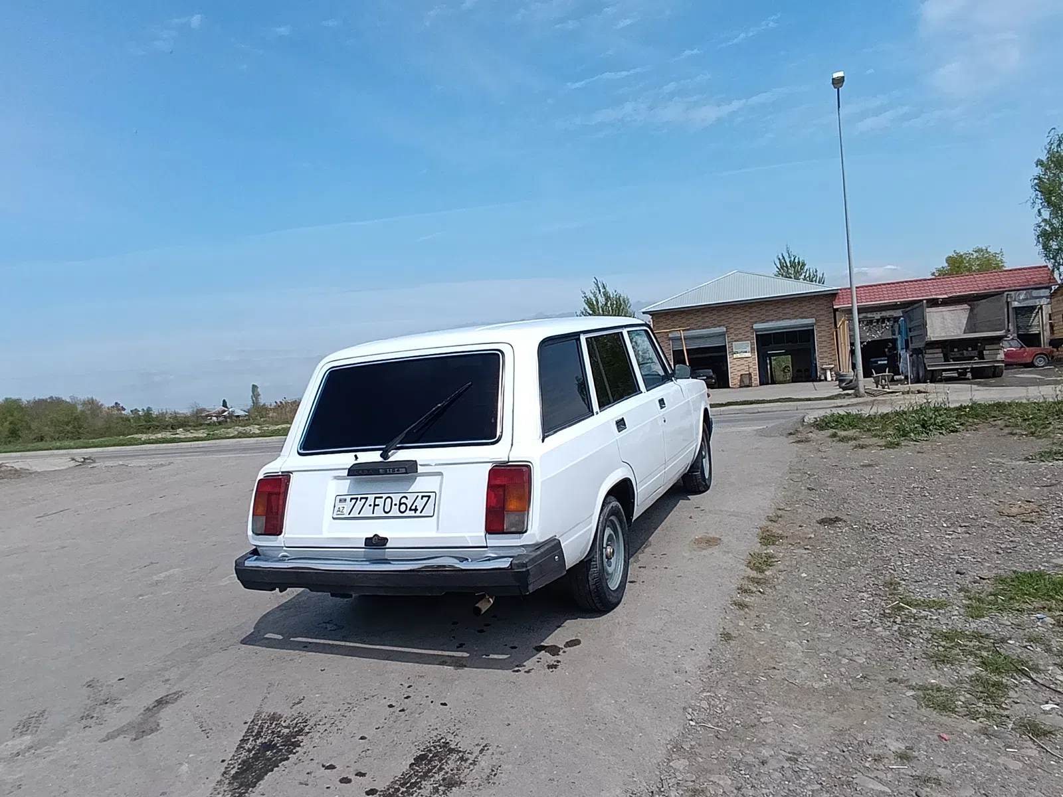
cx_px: 532
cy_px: 398
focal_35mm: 22
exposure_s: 1/1321
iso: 50
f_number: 2.2
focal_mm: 1.65
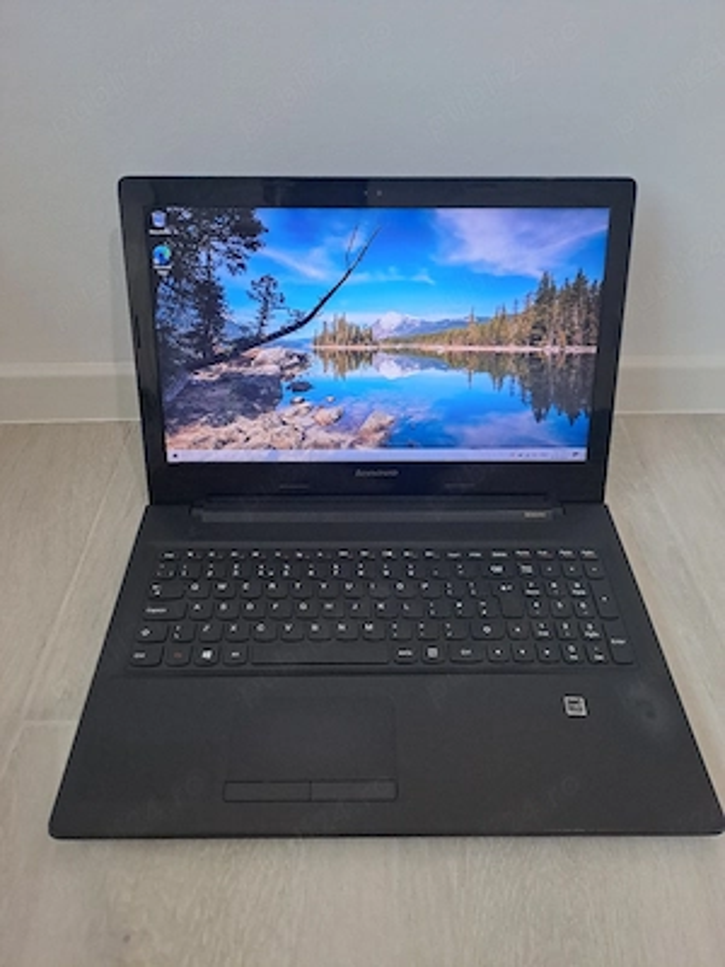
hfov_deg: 54.9
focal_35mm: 25
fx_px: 698
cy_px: 484
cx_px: 362
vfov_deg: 69.4
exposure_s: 1/50
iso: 160
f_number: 1.8
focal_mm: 4.65
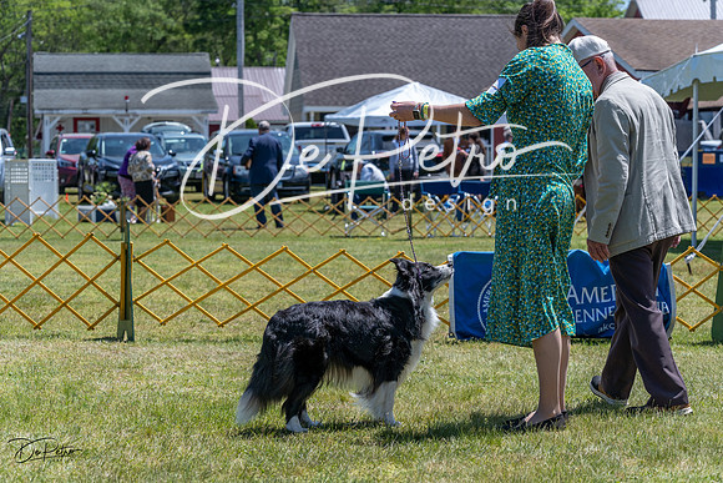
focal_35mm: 100
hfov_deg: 20.4
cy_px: 242
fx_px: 2009
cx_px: 362
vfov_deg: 13.7
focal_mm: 100
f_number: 7.1
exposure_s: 1/1600
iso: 640
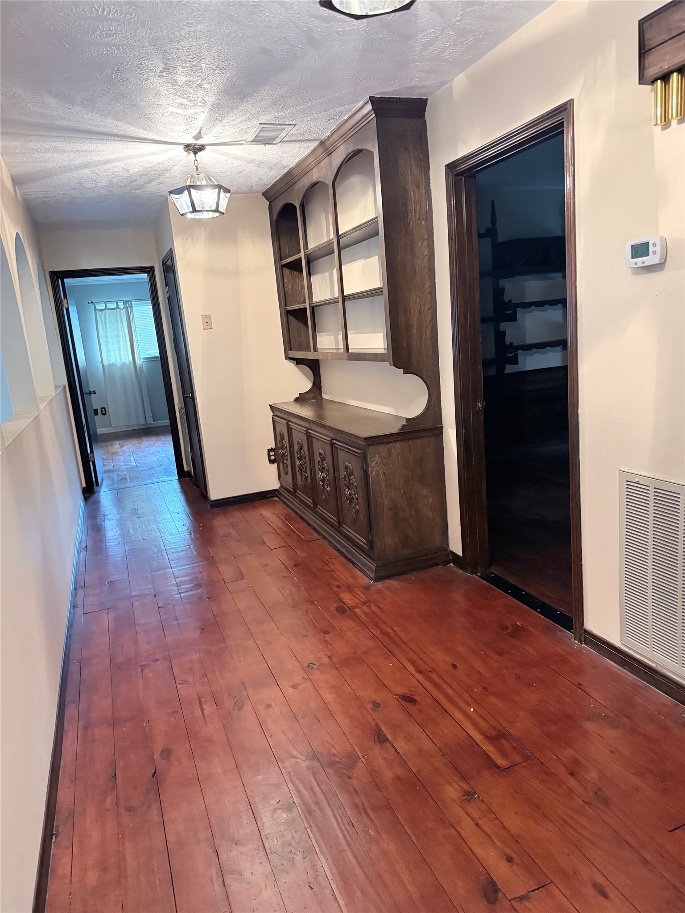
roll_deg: +4.3
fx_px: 633
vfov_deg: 71.6
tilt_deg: -11.6
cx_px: 342
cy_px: 456
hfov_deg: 56.8
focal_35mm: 24
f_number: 1.78
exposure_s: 1/60
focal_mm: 6.76
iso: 640
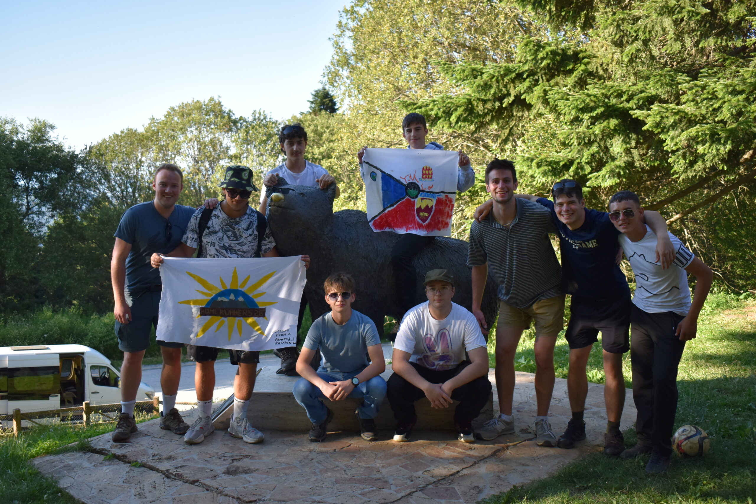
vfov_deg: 34.2
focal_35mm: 39
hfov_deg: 49.5
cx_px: 378
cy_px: 252
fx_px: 819
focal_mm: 26
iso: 500
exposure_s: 1/1000
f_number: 4
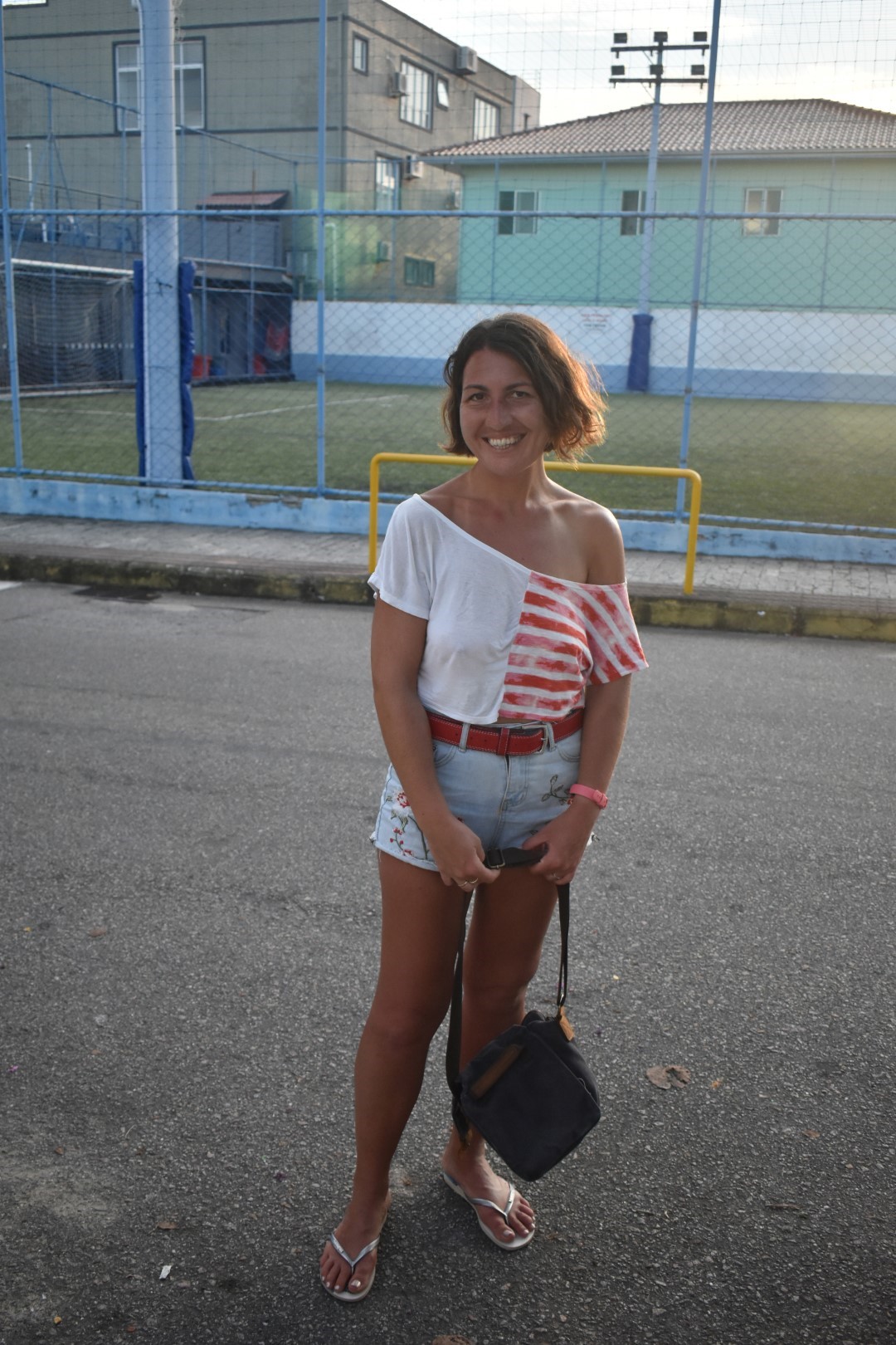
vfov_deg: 55.1
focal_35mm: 34
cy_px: 672
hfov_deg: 38.4
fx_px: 1288
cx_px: 448
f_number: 3.8
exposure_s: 1/500
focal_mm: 23
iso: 900
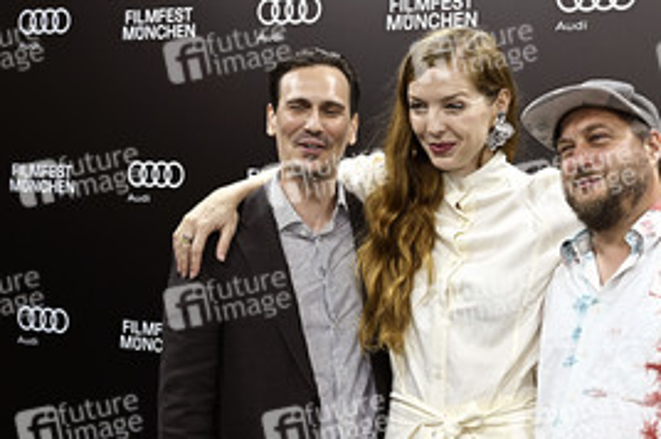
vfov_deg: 19.4
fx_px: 1265
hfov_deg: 28.8
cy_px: 363
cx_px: 507
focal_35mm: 69
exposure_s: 1/200
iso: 800
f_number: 6.3
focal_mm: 41
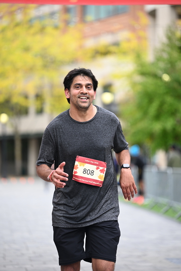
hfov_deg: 9.5
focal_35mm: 145
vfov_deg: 14.1
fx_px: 1093
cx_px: 90
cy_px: 136
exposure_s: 1/1600
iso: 640
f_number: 2.8
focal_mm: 145
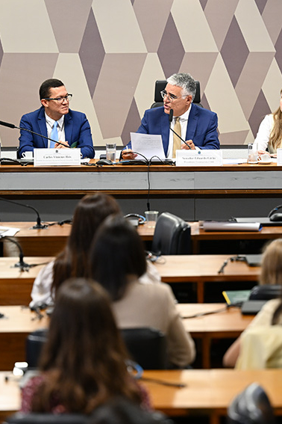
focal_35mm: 174
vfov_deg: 11.8
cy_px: 212
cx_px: 198
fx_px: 2044
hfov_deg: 7.9
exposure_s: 1/100
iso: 1250
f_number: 2.8
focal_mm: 115
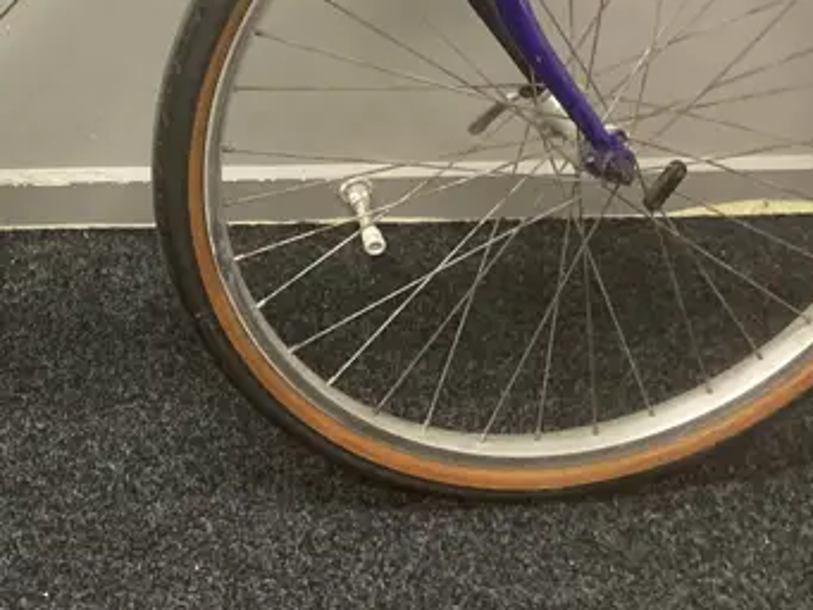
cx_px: -153
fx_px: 1974
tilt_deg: -23.4
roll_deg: -1.9
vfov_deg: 16.6
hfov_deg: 21.6
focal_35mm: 84
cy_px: -174
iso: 200
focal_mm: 3.99
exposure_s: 1/50
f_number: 1.8
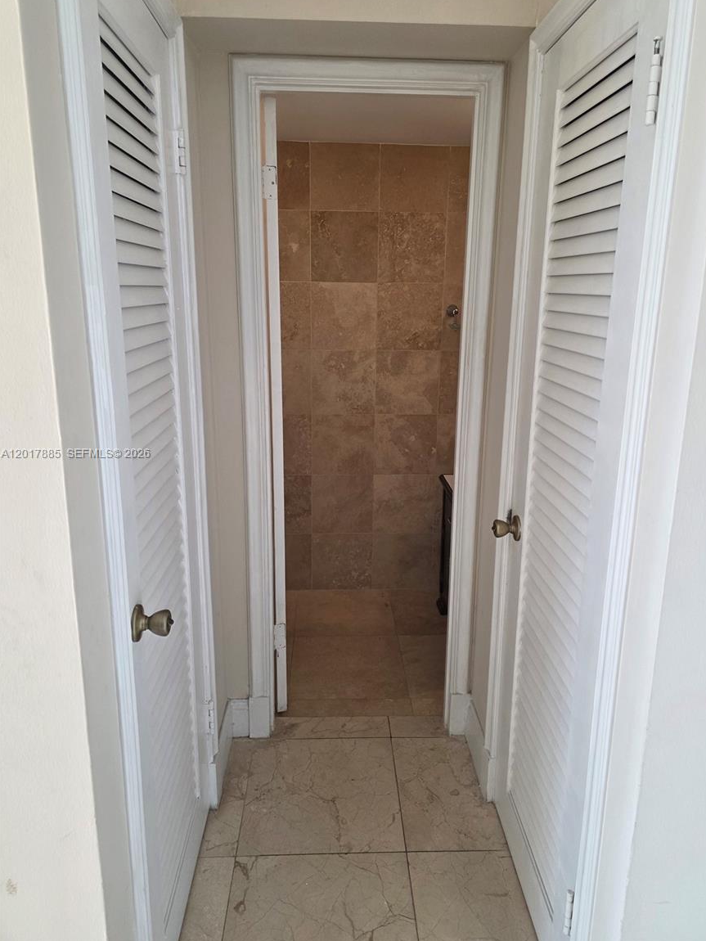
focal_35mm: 24
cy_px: 454
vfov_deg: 71.6
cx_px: 366
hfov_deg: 56.8
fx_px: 652
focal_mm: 6.3
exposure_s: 1/120
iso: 200
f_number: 1.7
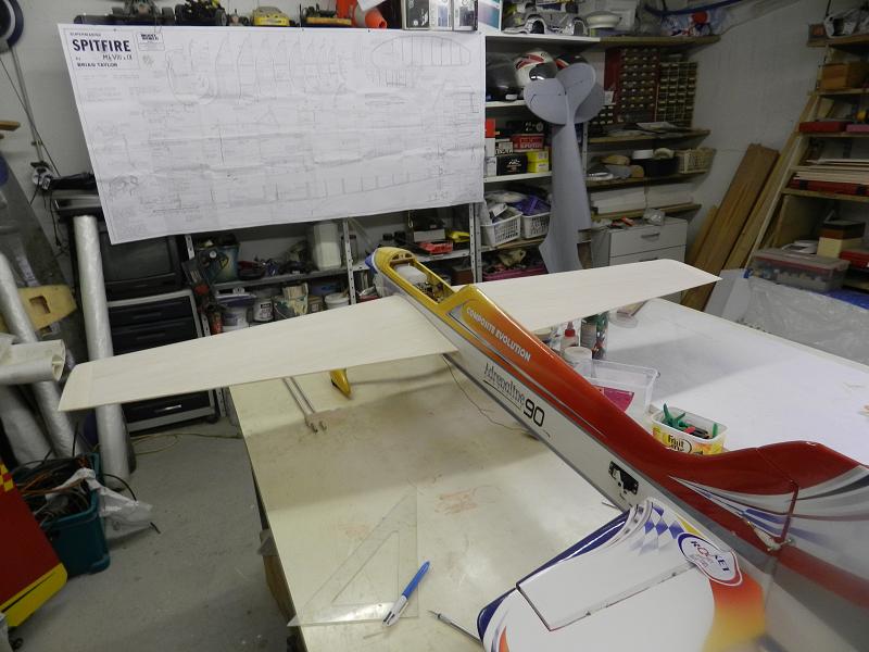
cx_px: 434
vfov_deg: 58.9
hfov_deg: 73.9
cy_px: 326
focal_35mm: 23
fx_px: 577
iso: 200
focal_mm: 4
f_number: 3.4
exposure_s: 1/30
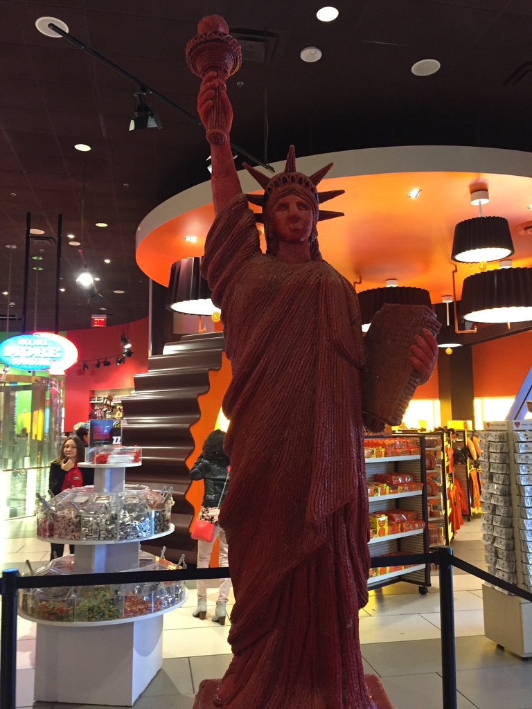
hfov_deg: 48.2
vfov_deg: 61.7
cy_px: 354
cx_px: 266
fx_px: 594
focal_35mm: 29
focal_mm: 4.15
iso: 250
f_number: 2.2
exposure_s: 1/30
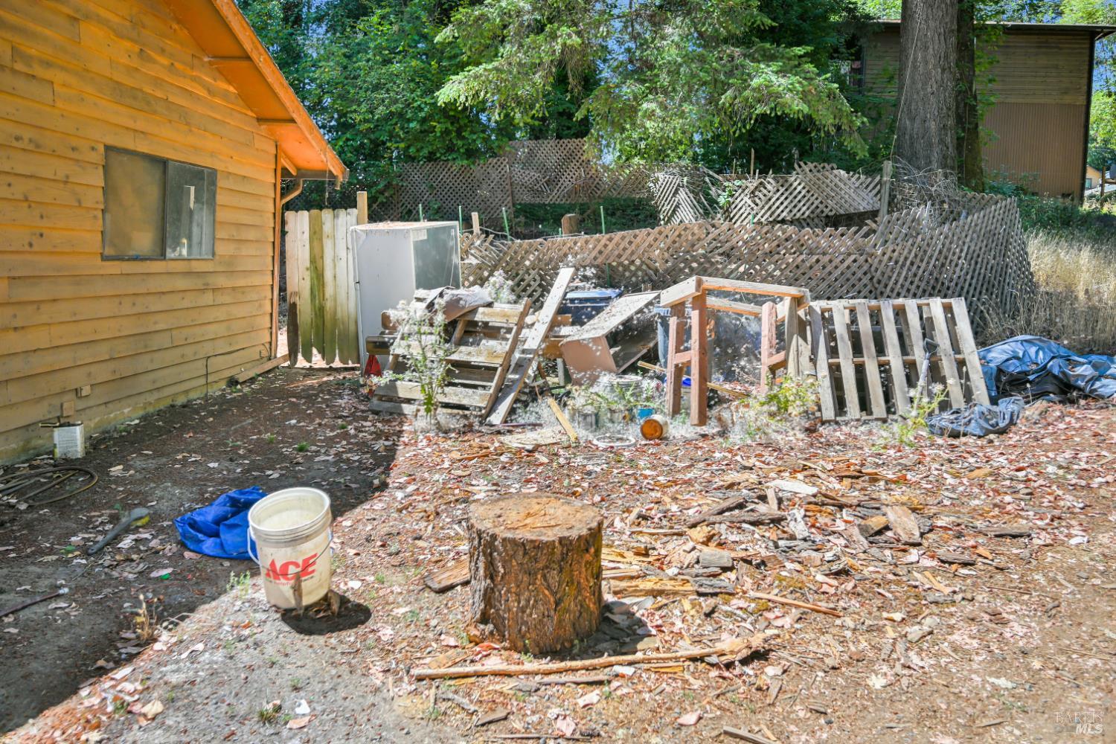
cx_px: 558
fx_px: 744
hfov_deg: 73.7
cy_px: 372
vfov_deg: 53.1
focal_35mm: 24
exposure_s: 1/640
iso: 160
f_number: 4
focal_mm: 24
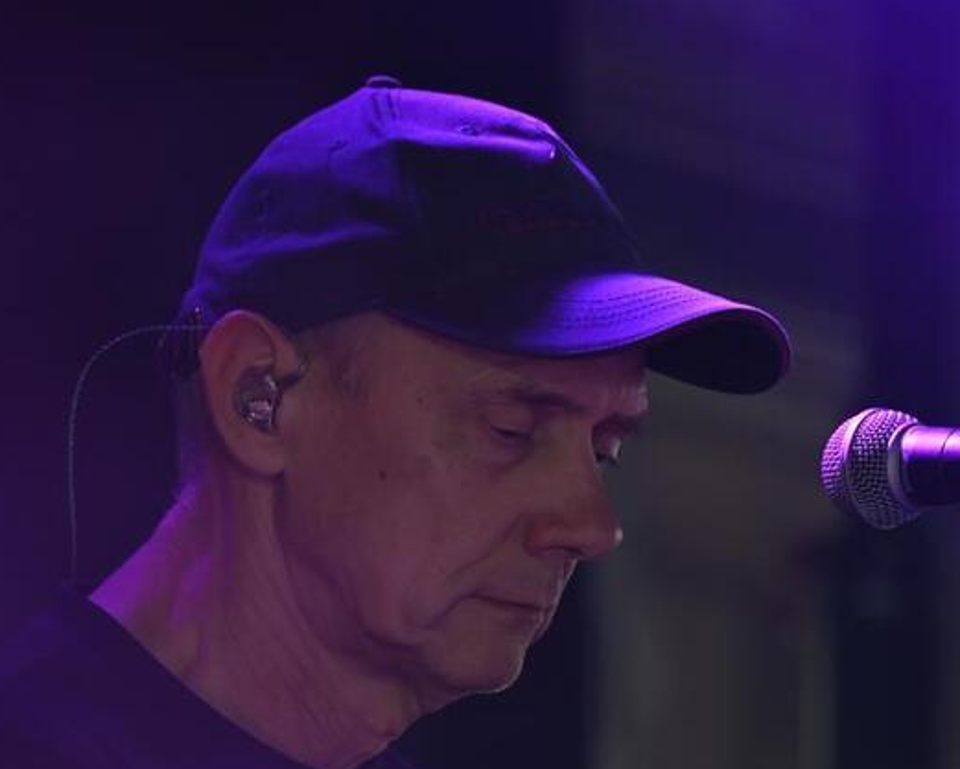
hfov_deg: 2.7
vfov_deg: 2.2
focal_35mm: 714
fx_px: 20290
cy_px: 604
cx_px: 387
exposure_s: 1/125
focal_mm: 400
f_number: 5.6
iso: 1600
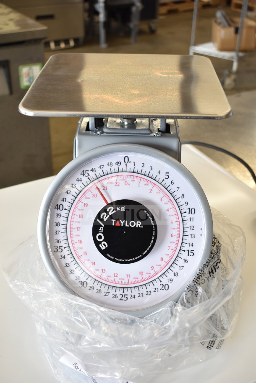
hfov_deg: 31.9
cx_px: 128
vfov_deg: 46.4
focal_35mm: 42
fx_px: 448
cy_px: 192
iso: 400
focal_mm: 28
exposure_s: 1/50
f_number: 4.2
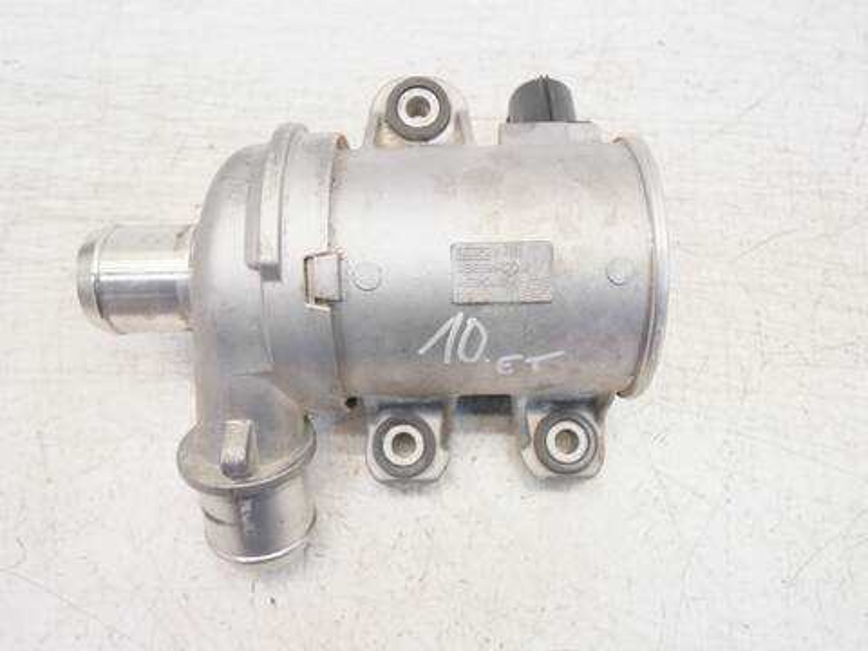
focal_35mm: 30
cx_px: 434
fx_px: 752
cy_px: 326
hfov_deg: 60.0
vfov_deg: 46.8
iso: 200
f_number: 3.7
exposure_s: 1/60
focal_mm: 15
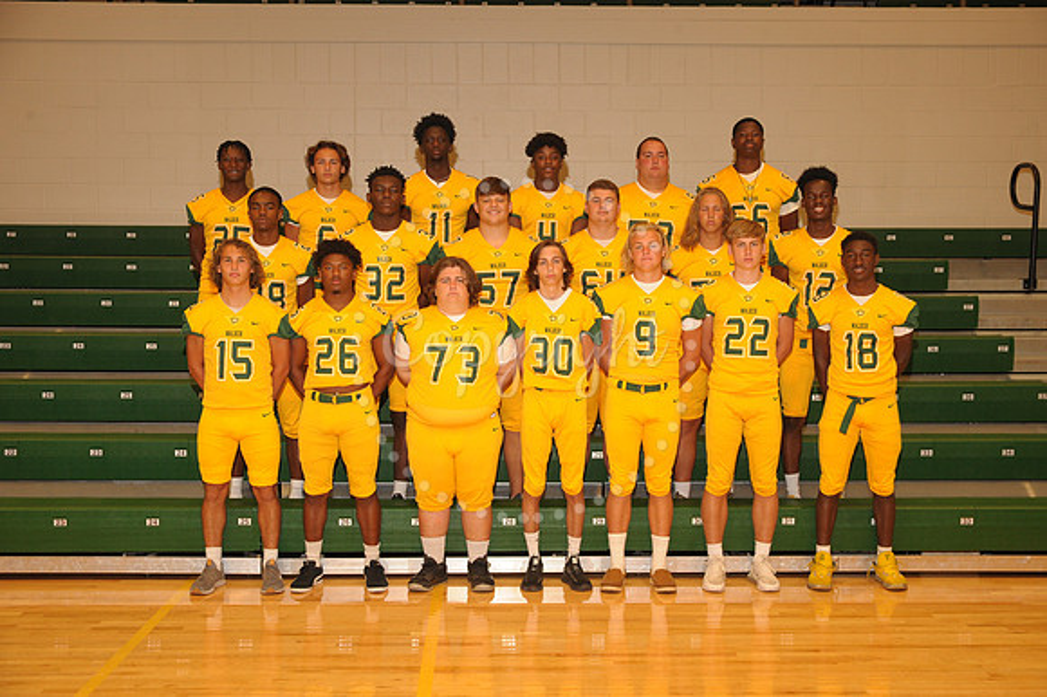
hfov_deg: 41.1
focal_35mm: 48
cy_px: 348
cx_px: 524
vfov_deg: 28.0
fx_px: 1395
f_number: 5.6
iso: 1000
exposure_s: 1/60
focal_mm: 48
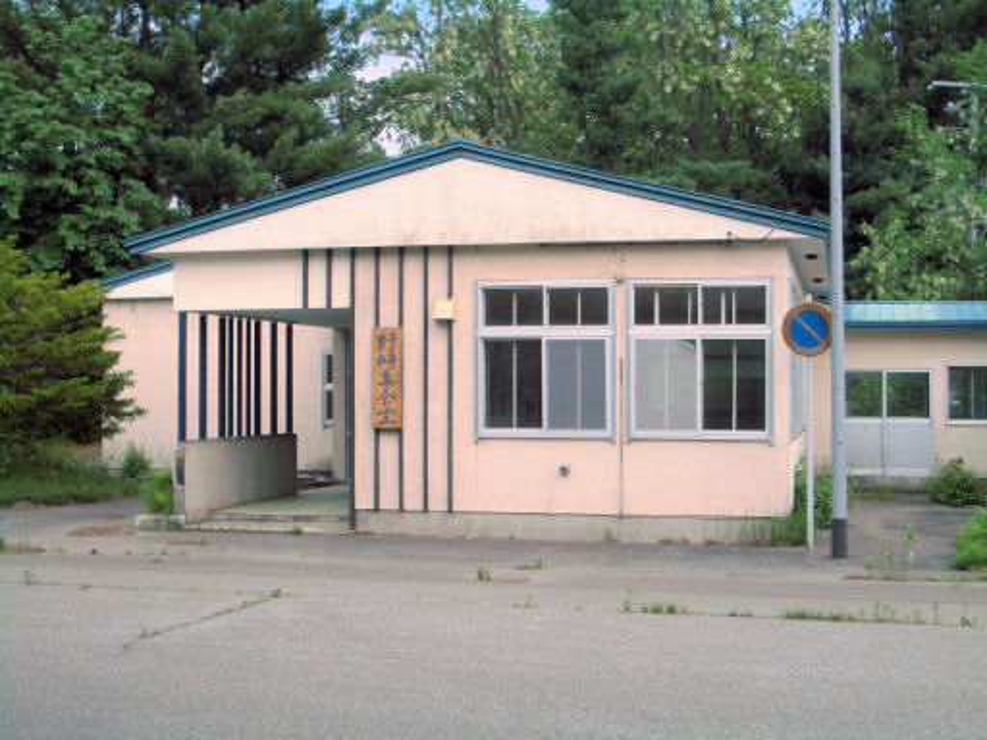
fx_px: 1397
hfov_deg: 38.9
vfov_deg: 29.7
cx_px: 494
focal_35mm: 49
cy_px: 370
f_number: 5
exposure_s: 1/320
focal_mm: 8.2
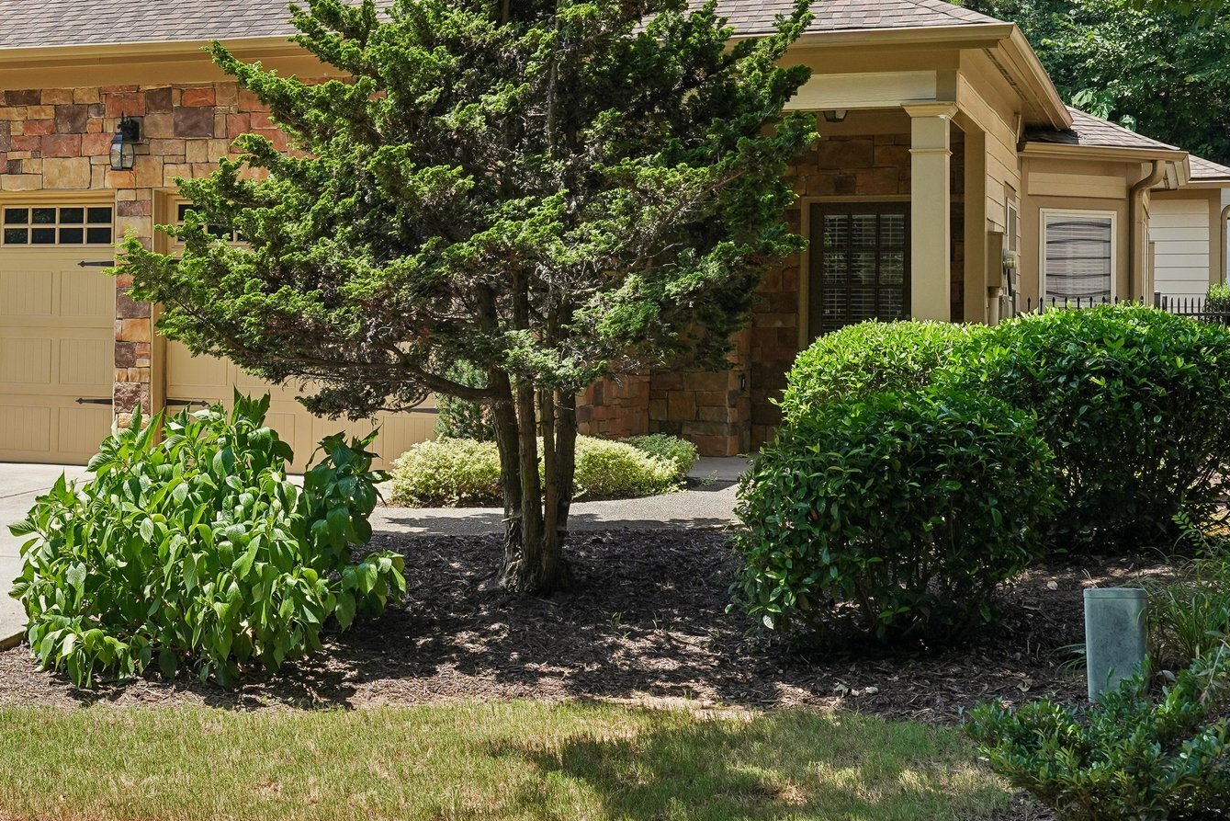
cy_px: 332
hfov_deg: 37.3
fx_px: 1803
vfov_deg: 25.6
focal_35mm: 53
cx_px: 411
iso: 800
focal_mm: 34.5
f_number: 8
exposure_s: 1/800
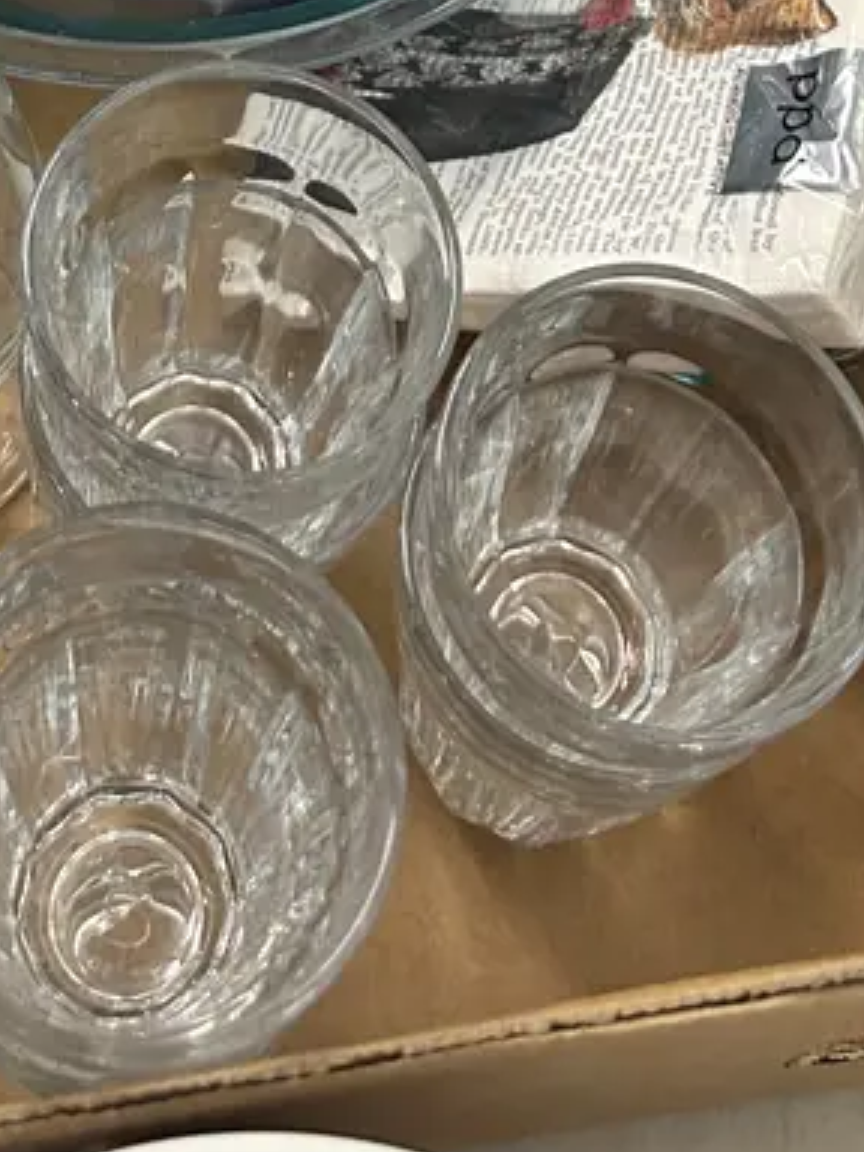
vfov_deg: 25.8
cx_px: 318
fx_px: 2130
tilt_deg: -49.6
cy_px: -360
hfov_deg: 22.9
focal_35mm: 64
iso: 400
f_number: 1.78
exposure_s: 1/50
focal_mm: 6.86
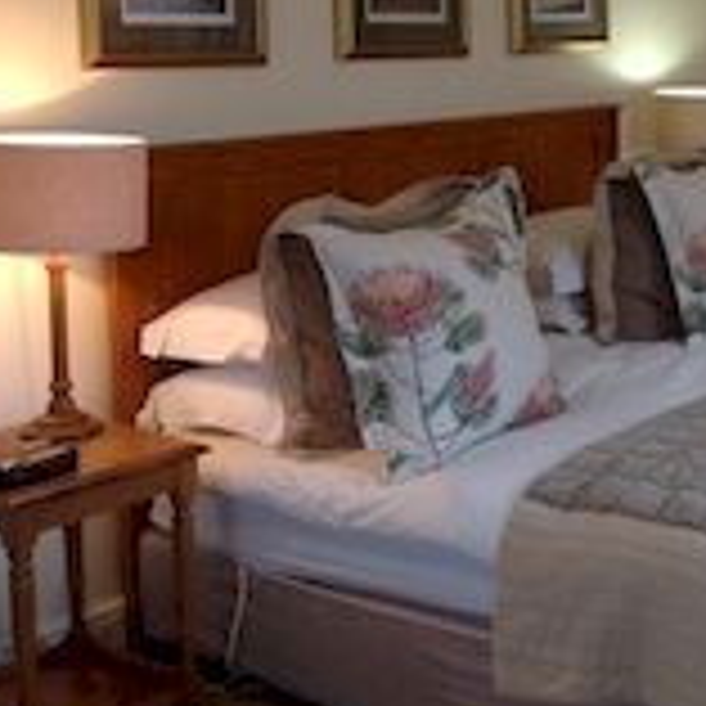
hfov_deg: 23.8
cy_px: 173
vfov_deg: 24.7
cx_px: 724
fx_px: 1592
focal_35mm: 69
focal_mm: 4.28
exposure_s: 1/24
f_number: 2.4
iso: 64
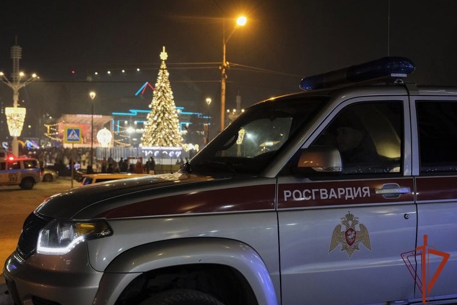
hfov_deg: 43.6
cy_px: 152
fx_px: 571
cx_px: 230
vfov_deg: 29.9
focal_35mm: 45
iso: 3200
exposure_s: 1/80
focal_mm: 29.2
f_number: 4
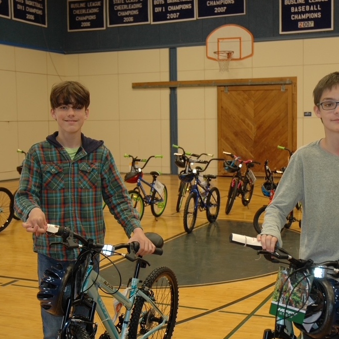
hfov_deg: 32.3
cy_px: 171
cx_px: 198
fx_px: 583
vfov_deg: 32.4
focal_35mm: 53
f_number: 3.8
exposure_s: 1/80
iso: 400
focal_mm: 27
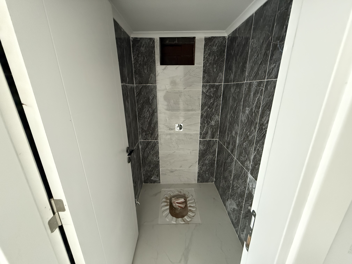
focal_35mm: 14
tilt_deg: -17.6
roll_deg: +0.2
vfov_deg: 85.7
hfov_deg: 102.1
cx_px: 176
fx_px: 142
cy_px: 132
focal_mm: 2.22
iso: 1250
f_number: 2.2
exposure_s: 1/57
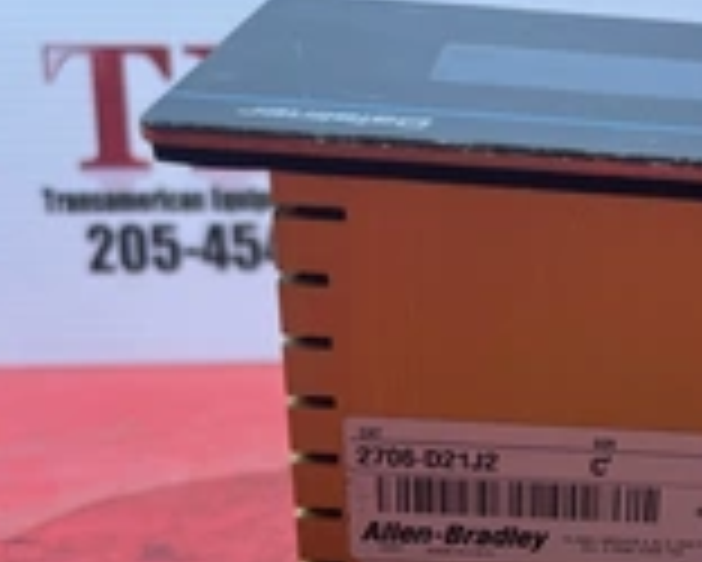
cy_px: 472
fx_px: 1351
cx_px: 729
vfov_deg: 23.1
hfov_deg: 27.2
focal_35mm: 65
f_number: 1.6
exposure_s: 1/187
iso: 40
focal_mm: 5.1
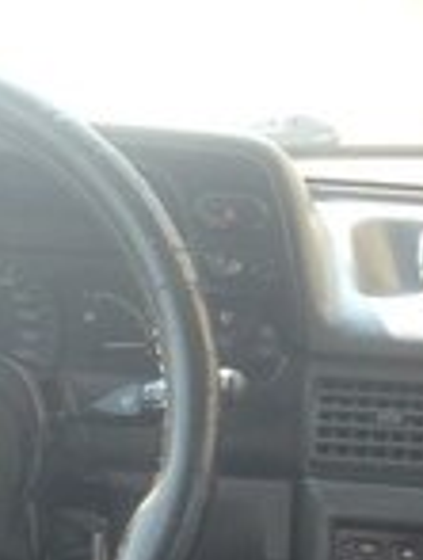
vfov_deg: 16.9
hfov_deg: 13.3
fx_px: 1801
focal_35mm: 111
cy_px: 686
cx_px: 396
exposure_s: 1/120
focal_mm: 4.12
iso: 64
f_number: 2.4
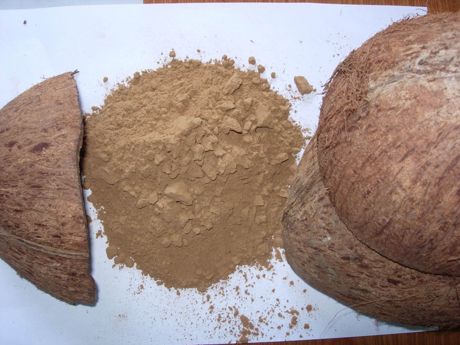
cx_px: 230
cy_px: 172
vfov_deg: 37.7
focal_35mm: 38
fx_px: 505
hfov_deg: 49.0
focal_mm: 7.8
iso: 79
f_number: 4.8
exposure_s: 1/32
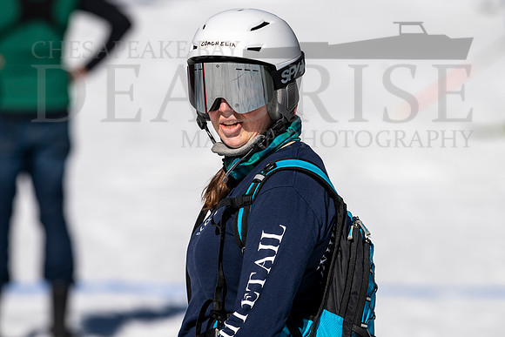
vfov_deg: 2.6
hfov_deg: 3.9
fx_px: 7333
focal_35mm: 523
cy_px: 125
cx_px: 236
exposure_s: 1/2000
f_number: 8
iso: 200
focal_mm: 400
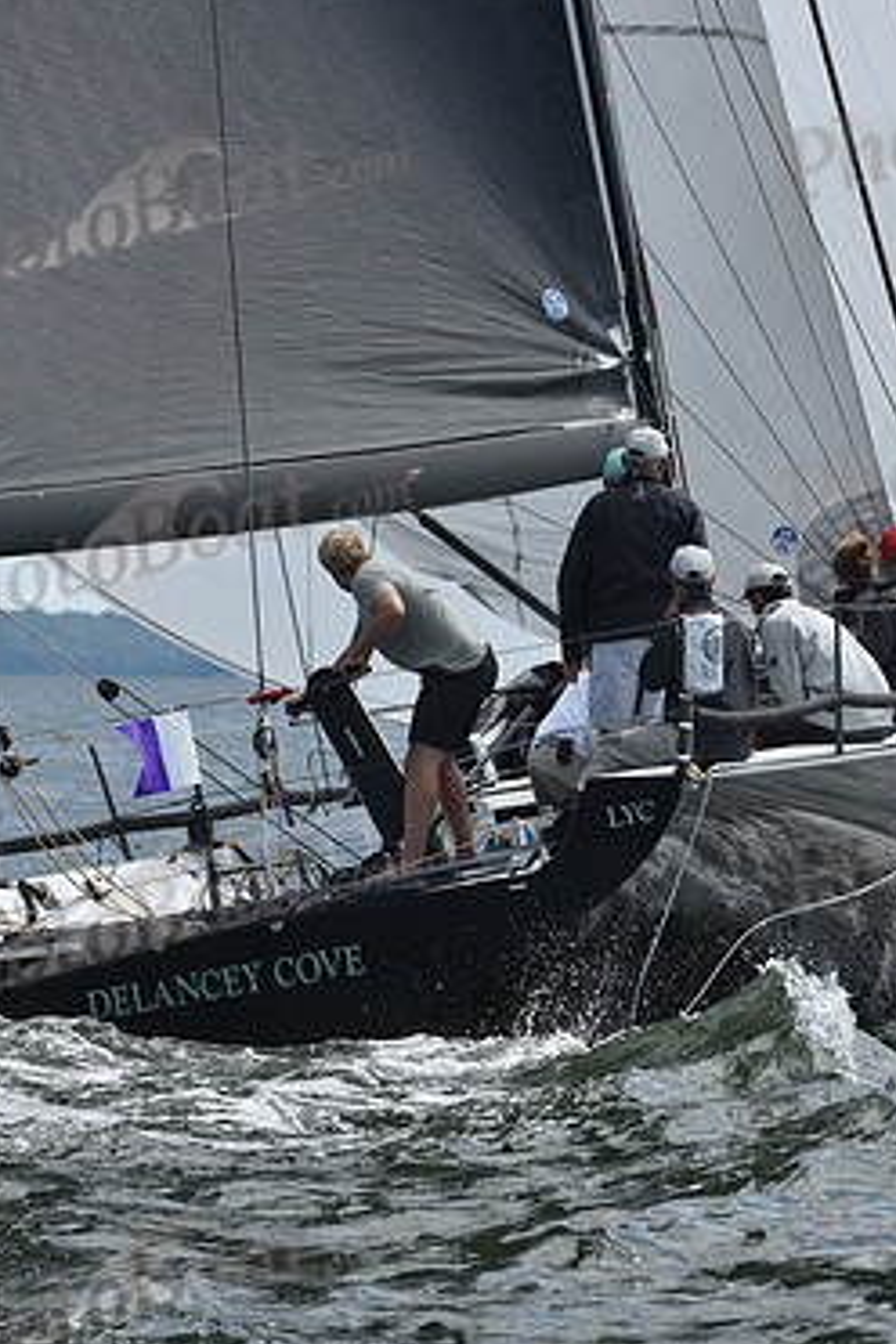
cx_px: 598
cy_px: 683
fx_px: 11647
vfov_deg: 6.6
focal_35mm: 312
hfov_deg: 4.4
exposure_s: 1/1000
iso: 320
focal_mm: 200
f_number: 9
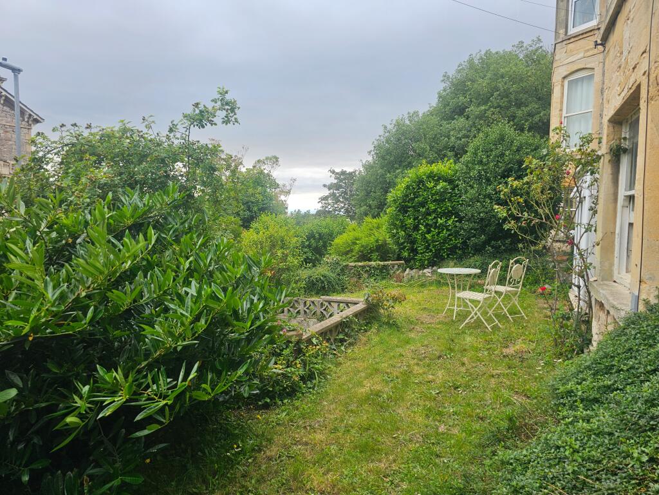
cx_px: 330
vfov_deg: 58.9
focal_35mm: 23
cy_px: 248
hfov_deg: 73.9
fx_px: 438
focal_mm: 6.3
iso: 12
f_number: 1.7
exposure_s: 1/180
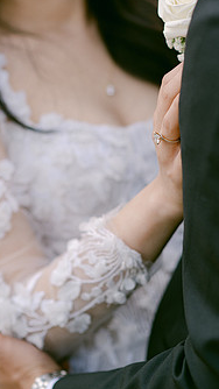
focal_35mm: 120
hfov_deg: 10.1
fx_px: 1238
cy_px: 134
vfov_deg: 17.8
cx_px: 161
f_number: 2.8
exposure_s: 1/500
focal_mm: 85
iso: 100
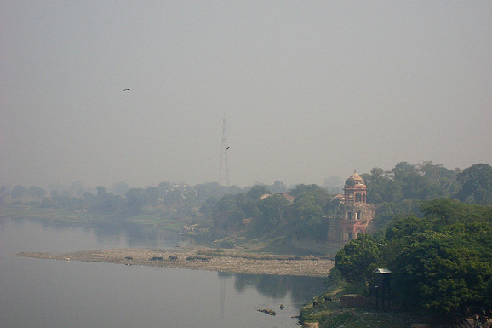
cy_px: 178
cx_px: 246
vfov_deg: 11.5
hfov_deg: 17.2
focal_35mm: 119
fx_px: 1626
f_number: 5.6
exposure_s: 1/750
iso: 80
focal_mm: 18.9
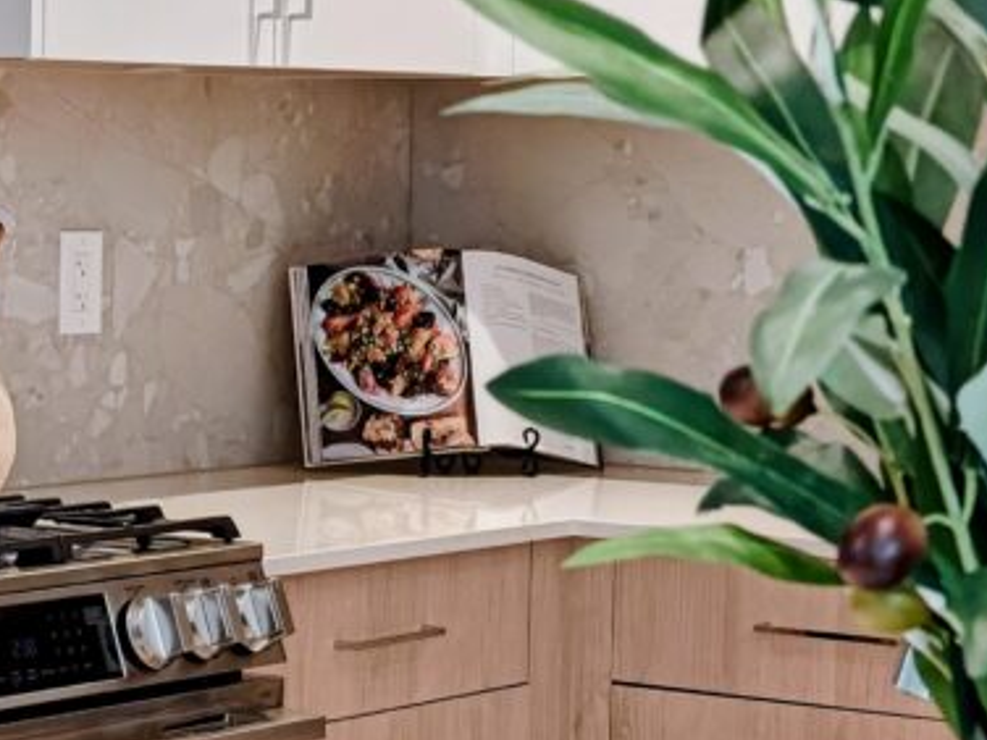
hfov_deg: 15.1
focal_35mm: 128
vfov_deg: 11.6
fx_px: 3650
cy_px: 454
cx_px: -24
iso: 500
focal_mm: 7.08
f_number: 4.5
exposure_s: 1/120
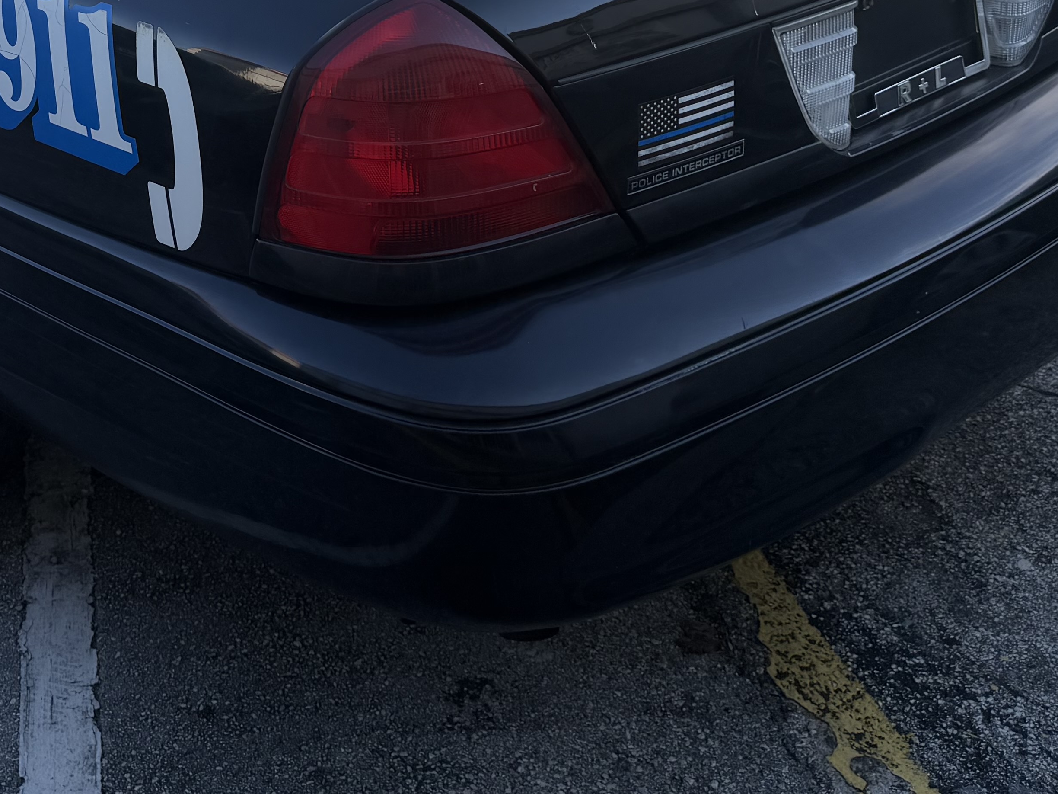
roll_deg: +1.4
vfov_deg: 24.0
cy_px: -127
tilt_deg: -16.6
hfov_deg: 33.7
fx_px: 1712
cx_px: 279
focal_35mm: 56
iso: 80
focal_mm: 6.76
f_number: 1.78
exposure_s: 1/2053
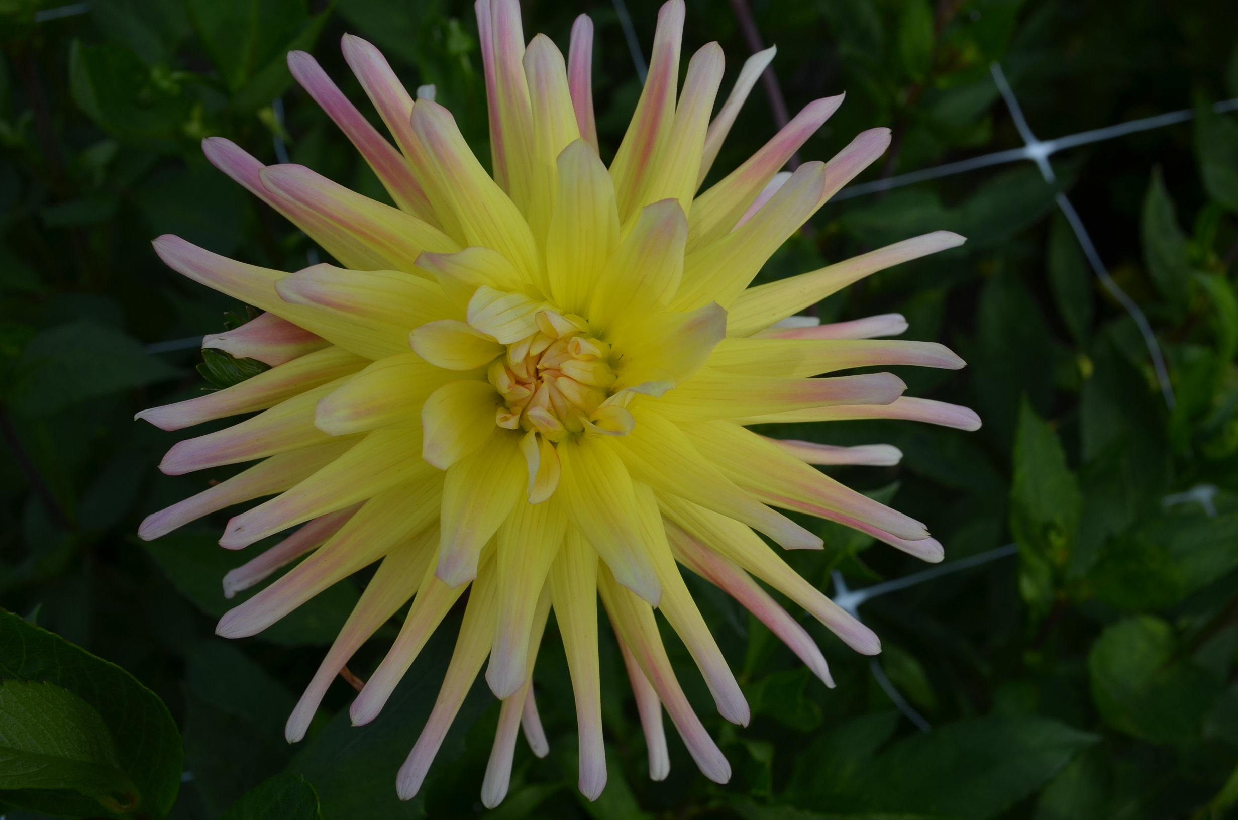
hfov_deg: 43.7
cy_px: 410
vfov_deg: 29.7
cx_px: 619
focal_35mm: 45
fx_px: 1544
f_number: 9
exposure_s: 1/320
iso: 100
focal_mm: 30
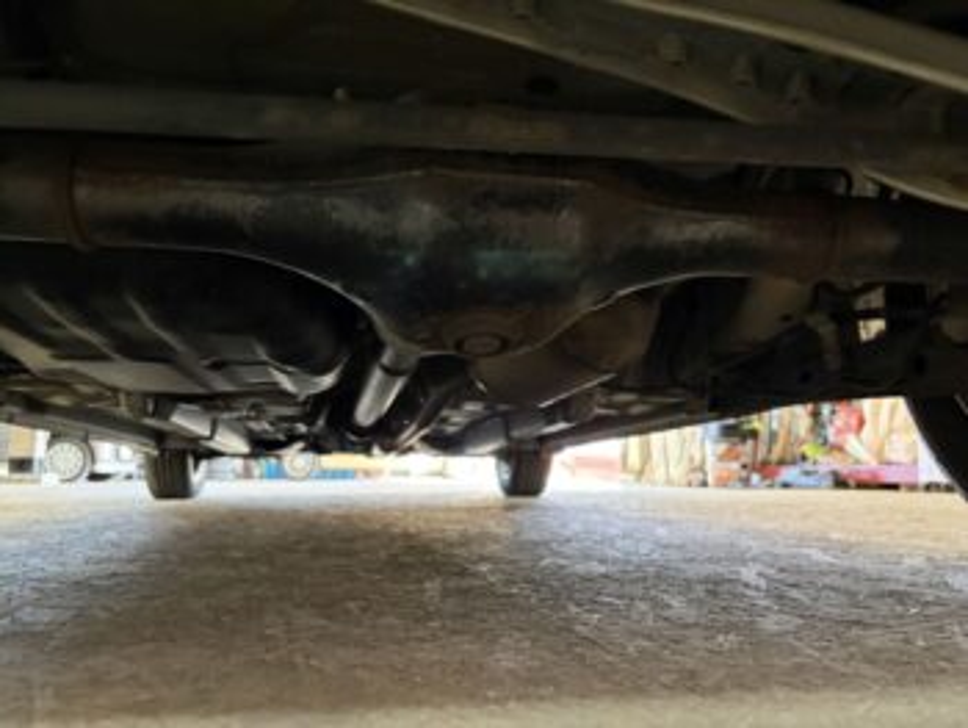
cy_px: 364
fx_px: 728
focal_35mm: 26
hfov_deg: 67.3
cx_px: 484
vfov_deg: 53.1
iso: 500
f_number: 1.6
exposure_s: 1/33
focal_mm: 5.96
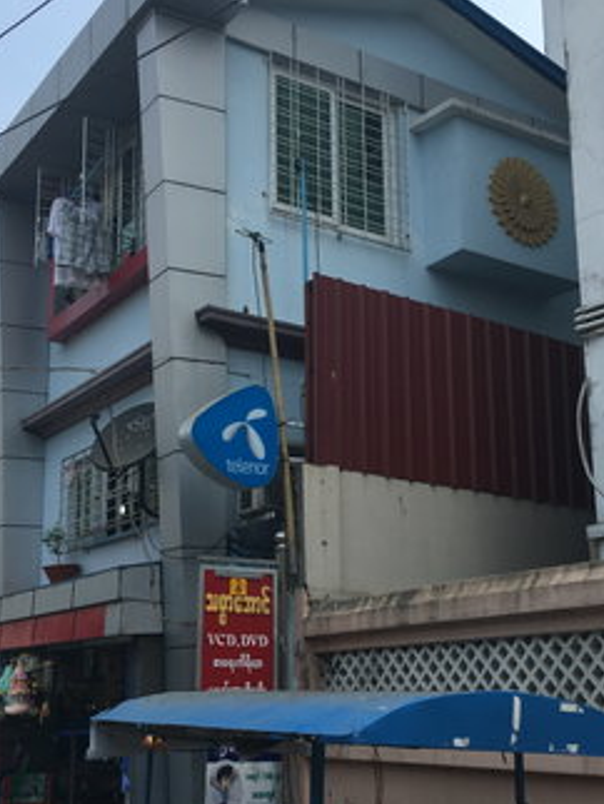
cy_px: 463
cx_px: 250
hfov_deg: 30.2
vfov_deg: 39.5
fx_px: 1115
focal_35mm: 48
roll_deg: -0.7
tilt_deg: +15.5
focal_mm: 4.15
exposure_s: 1/1068
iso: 25
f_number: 2.2
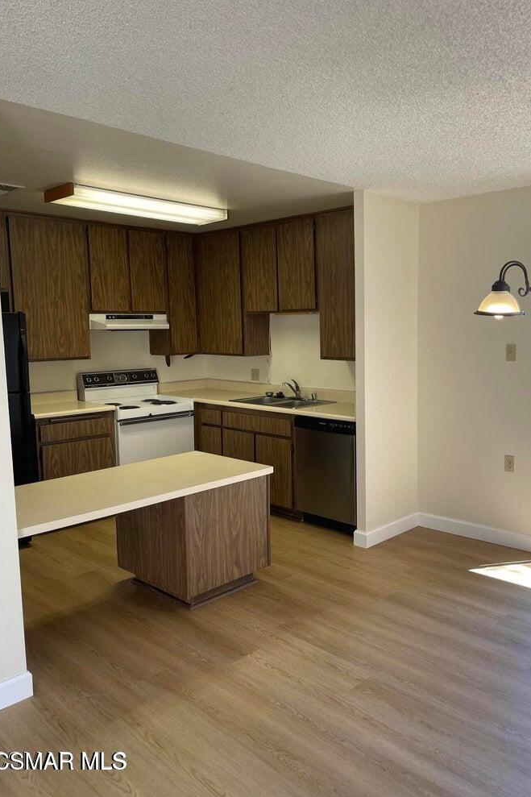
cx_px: 298
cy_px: 386
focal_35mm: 28
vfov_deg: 65.5
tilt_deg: -6.9
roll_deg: +2.1
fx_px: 620
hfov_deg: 46.3
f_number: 1.6
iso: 64
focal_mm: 4.2
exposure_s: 1/120
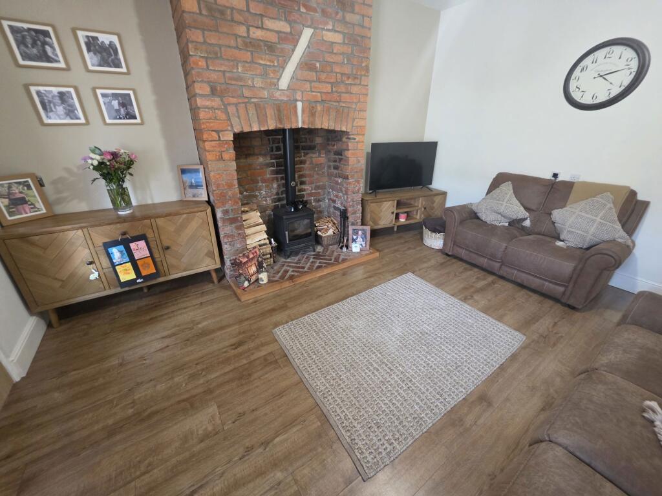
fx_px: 249
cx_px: 331
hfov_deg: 106.2
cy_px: 248
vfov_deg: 89.9
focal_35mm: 13
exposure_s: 1/50
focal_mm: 2.2
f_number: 1.9
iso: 400
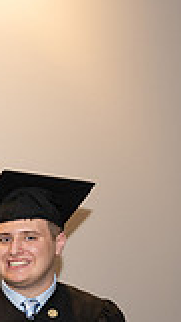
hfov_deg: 9.3
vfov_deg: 19.9
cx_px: -372
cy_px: 383
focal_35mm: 101
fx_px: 863
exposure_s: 1/125
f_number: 5
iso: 800
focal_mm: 27
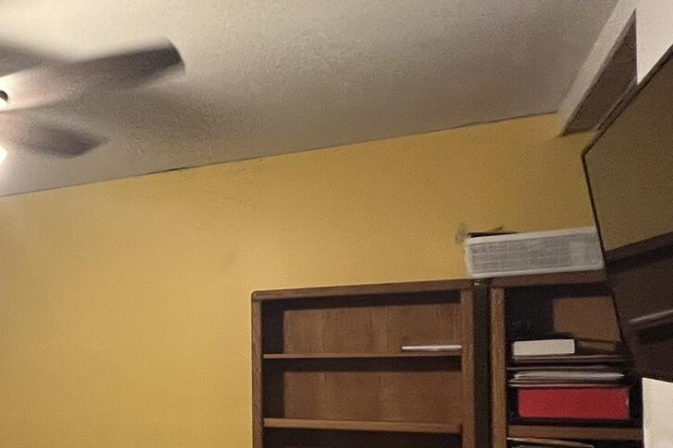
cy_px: 366
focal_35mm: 38
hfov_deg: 39.6
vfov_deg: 33.9
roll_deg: +0.9
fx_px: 710
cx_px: -95
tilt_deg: -0.1
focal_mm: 1.57
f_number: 1.8
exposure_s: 1/60
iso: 400
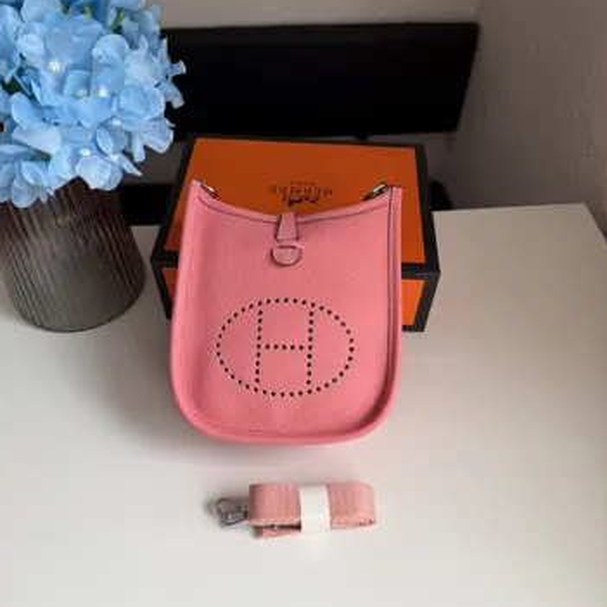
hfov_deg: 55.6
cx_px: 297
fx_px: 575
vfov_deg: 55.6
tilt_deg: -50.1
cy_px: 297
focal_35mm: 29
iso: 64
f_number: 1.78
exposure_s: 1/234
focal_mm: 6.76
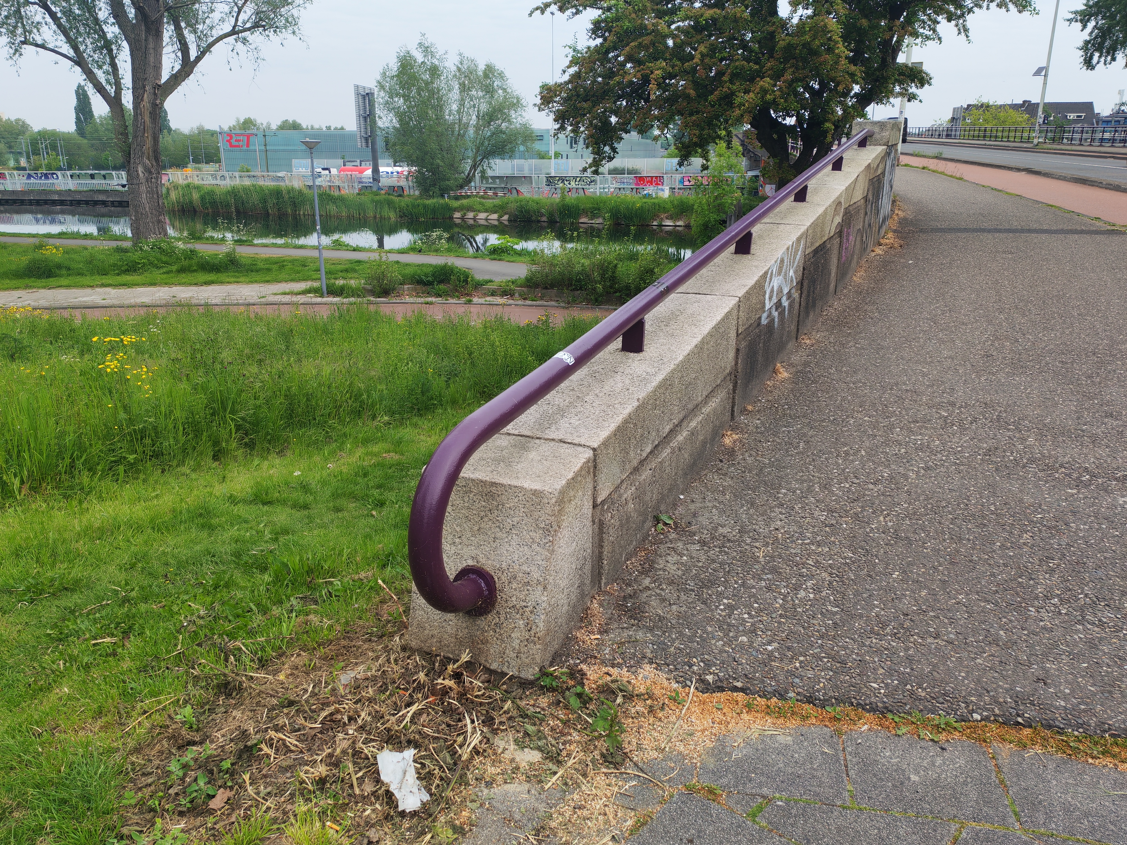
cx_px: 564
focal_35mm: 27
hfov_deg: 65.3
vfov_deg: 51.4
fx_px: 879
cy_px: 422
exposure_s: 1/370
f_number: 1.9
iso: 50
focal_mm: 6.12
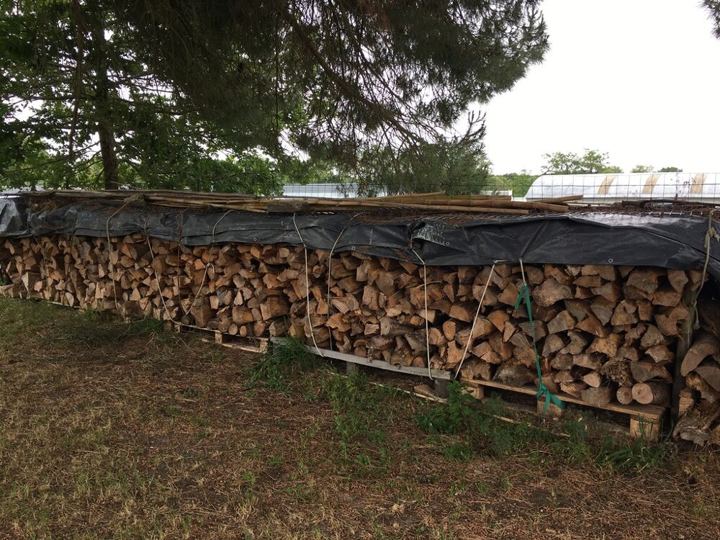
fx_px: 603
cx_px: 360
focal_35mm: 29
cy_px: 270
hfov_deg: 61.7
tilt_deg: -6.8
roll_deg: +0.5
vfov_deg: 48.2
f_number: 2.2
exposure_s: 1/243
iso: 25
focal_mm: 4.15
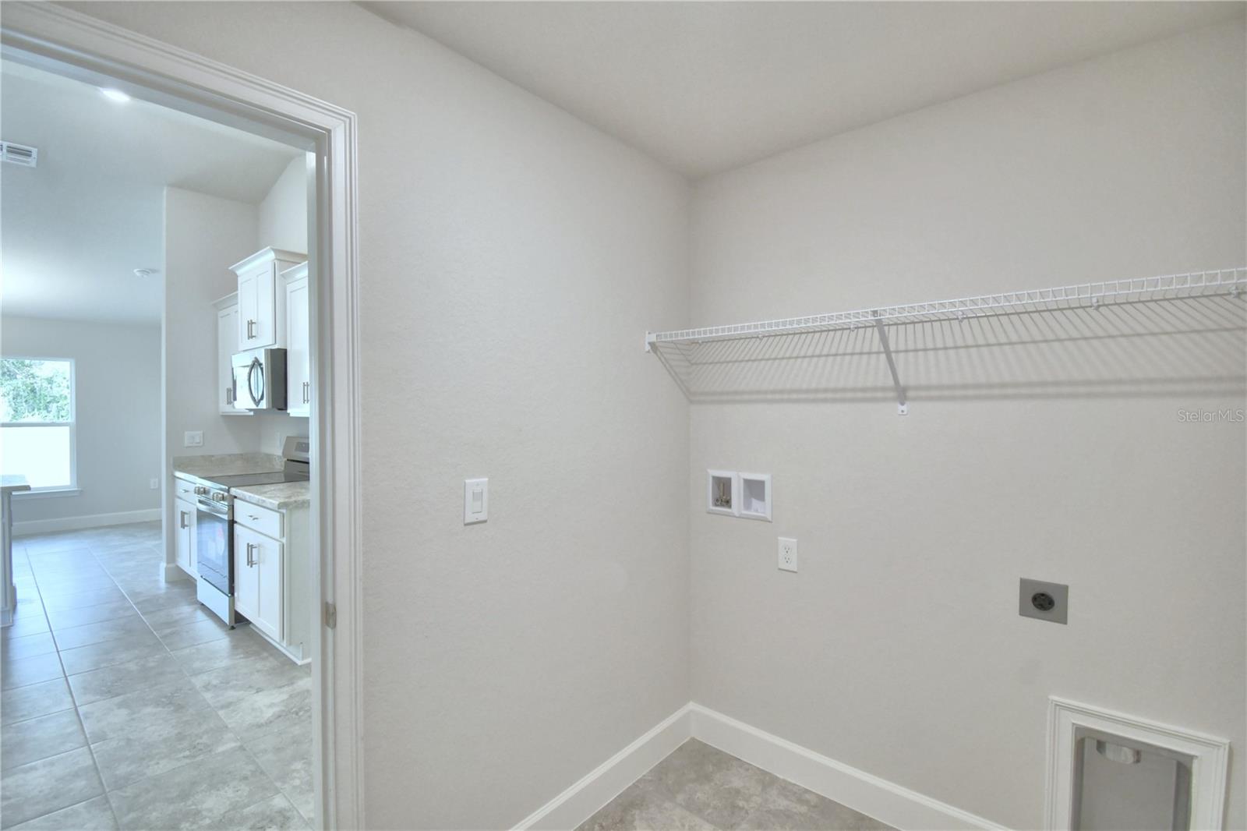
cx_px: 624
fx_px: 519
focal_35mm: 15
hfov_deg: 100.4
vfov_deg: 77.3
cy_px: 416
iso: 400
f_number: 4.5
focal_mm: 10
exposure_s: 1/40
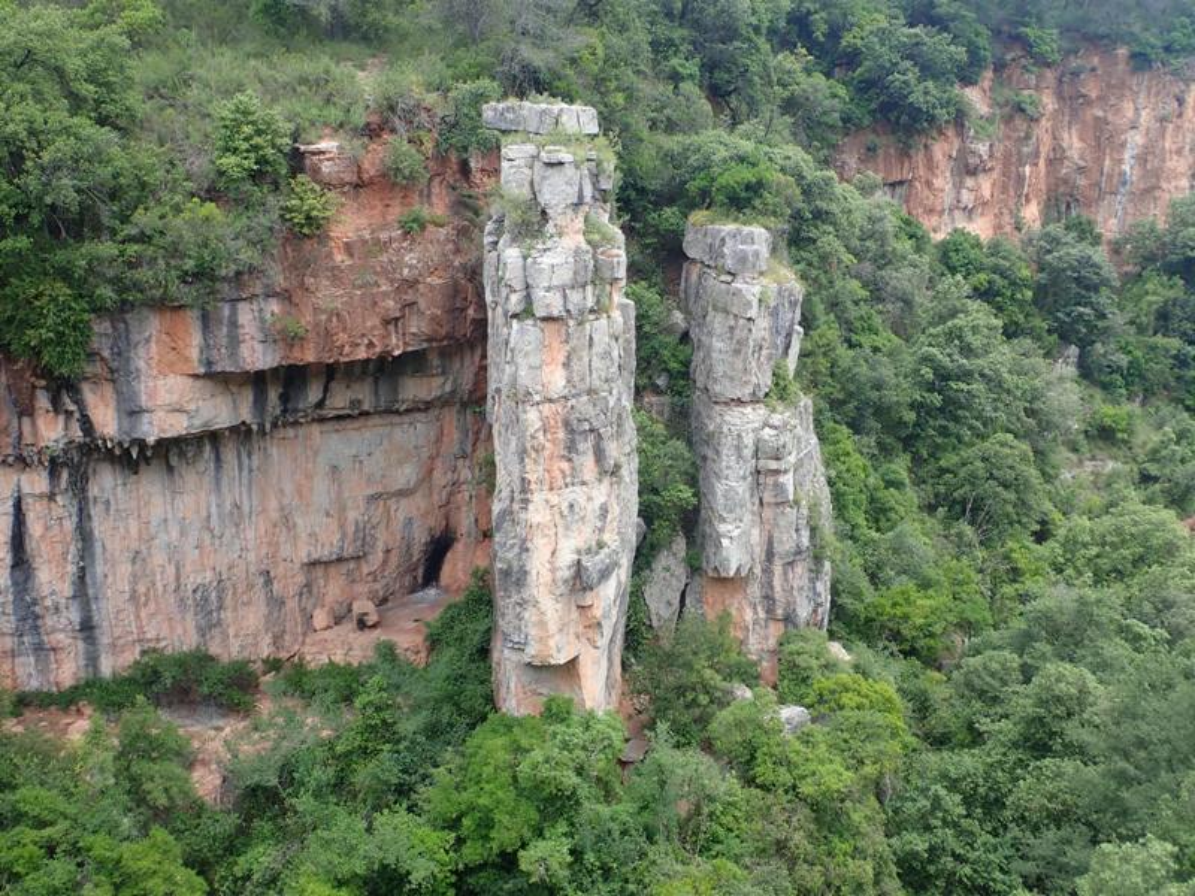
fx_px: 1312
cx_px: 598
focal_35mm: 38
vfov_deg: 37.7
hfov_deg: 49.0
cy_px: 448
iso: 100
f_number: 3.5
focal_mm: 6.86
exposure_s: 1/160
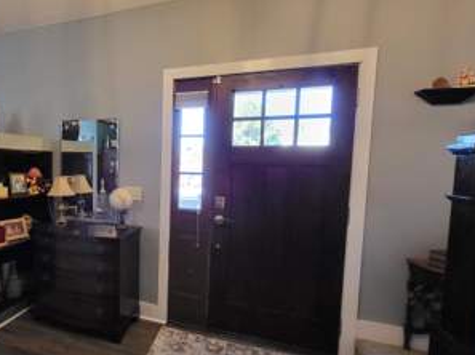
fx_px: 288
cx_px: 133
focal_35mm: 21
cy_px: 183
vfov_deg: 63.3
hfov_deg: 74.7
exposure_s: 1/40
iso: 320
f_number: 2.2
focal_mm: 1.74
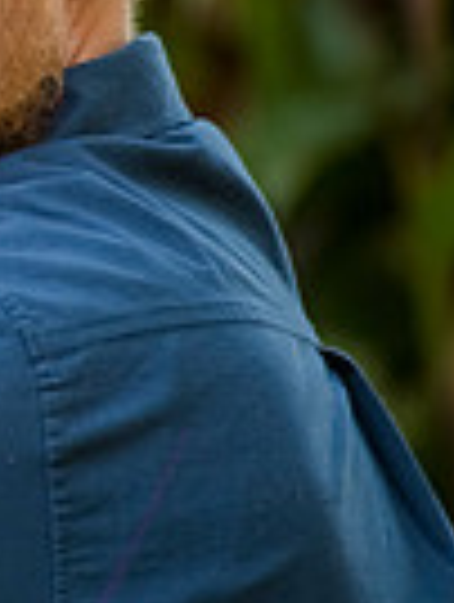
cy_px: 146
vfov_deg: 3.3
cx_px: -710
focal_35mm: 603
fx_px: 10511
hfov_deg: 2.5
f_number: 4
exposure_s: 1/500
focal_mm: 145
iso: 800
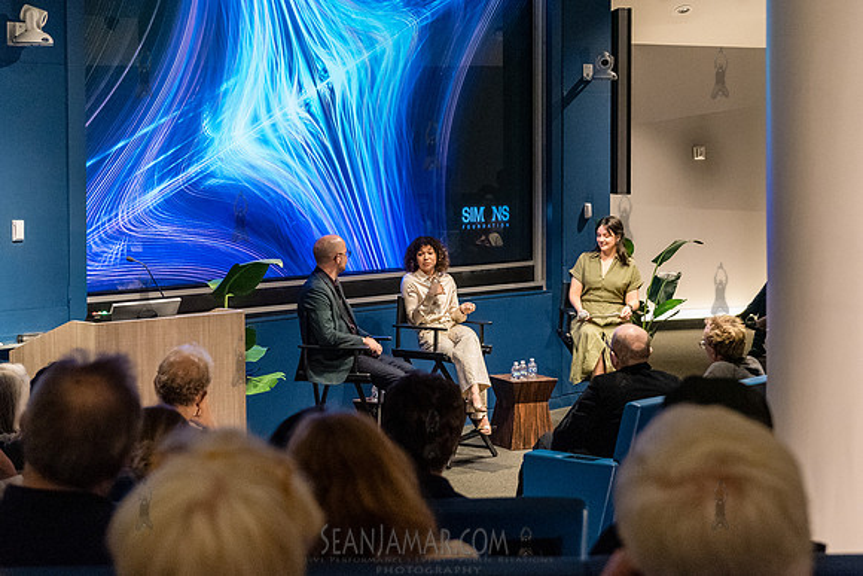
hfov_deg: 29.4
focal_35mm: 69
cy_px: 259
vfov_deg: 19.8
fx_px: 1646
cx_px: 439
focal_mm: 56
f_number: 3.5
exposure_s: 1/200
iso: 6400
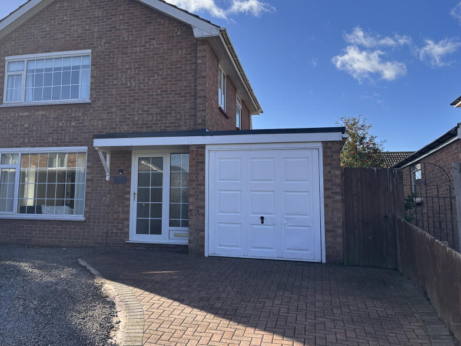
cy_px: 141
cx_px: 169
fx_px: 453
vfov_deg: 41.6
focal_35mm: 34
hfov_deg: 53.3
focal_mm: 5.96
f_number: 1.6
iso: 50
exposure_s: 1/2288
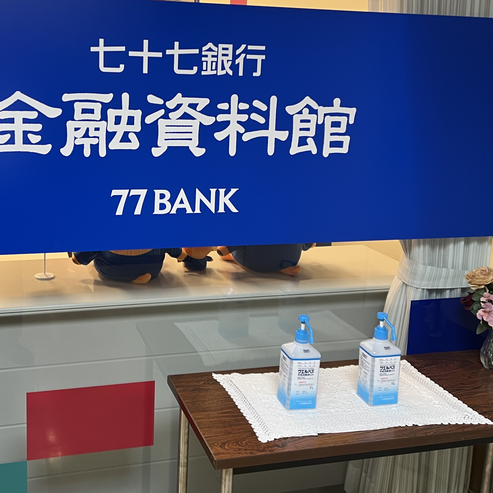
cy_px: 193
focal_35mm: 39
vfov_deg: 42.6
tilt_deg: -6.8
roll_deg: -1.3
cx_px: 160
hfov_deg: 42.2
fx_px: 628
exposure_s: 1/50
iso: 80
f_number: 1.6
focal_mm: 5.1
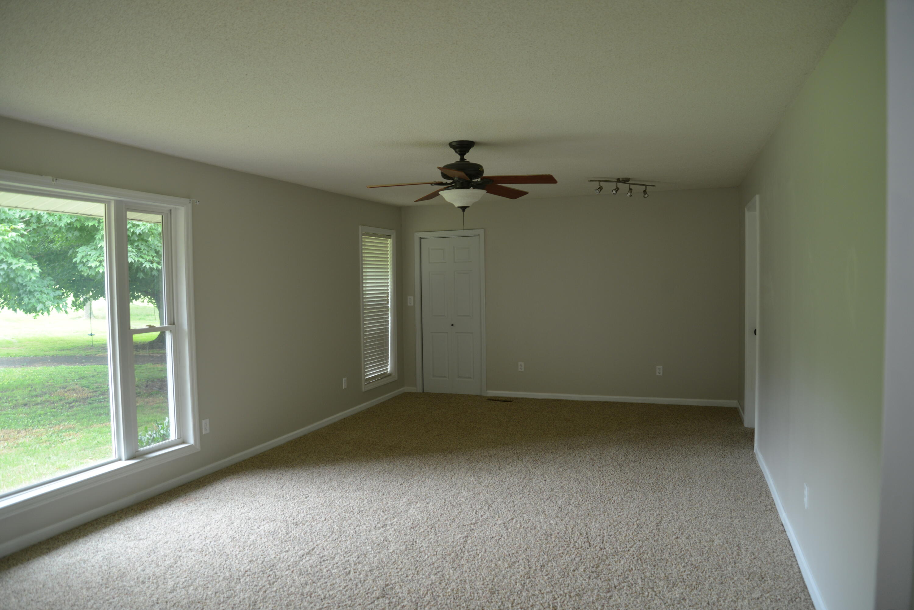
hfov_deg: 73.7
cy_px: 305
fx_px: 609
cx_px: 457
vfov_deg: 53.2
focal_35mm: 24
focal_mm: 24
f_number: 4
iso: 400
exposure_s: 1/60
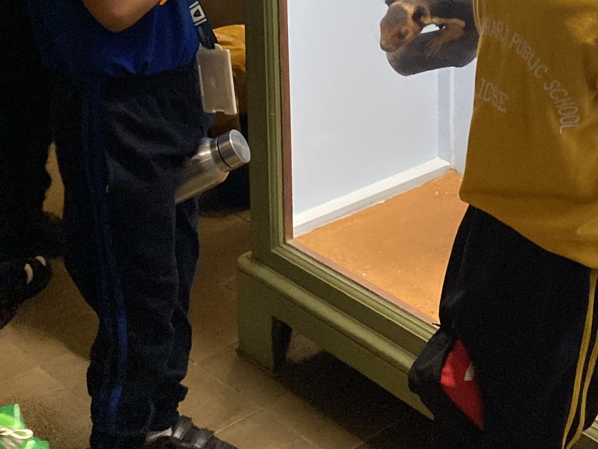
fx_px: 1244
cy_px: -30
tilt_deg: -16.2
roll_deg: -1.7
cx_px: 513
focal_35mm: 72
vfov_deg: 19.7
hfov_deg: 26.3
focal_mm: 4.25
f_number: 1.8
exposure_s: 1/33
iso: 320
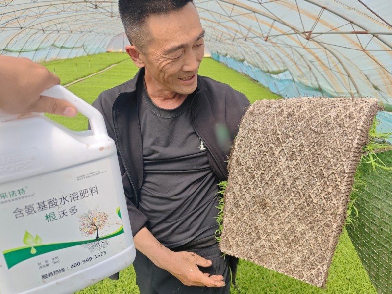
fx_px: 272
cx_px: 196
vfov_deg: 56.8
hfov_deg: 71.6
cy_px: 147
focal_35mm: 24
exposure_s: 1/1910
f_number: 1.6
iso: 50
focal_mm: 5.84
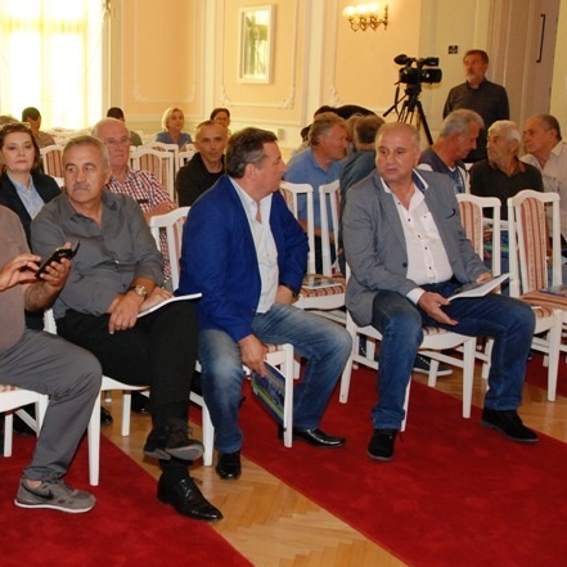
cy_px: 287
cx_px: 118
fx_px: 945
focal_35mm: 51
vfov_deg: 33.4
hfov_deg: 32.5
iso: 500
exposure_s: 1/60
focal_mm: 22
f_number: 6.3
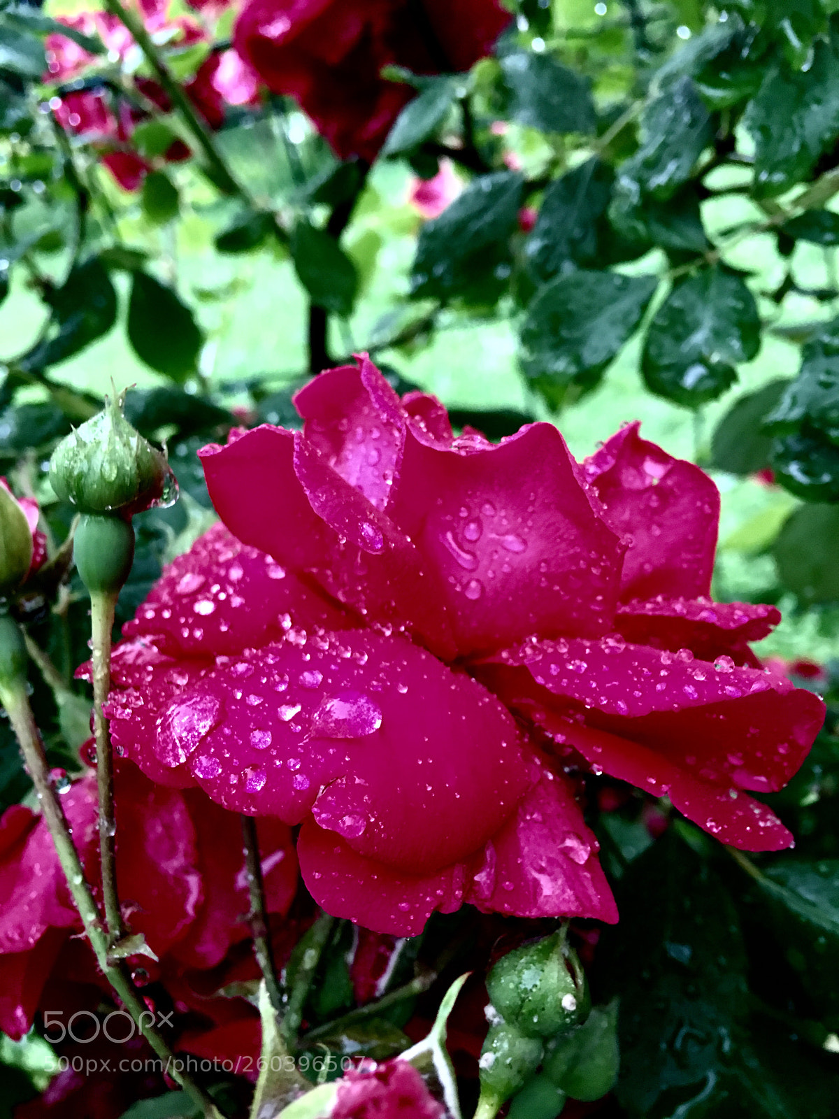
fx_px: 937
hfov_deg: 48.2
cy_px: 560
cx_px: 420
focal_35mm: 29
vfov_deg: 61.7
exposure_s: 1/17
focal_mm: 4.15
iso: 100
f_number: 2.2
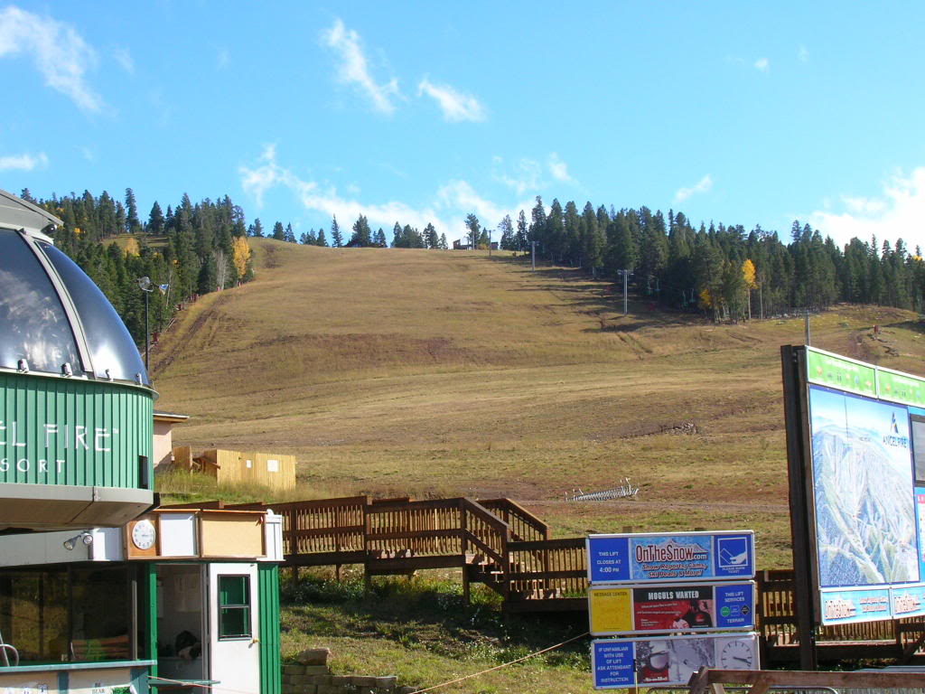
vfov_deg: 25.2
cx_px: 462
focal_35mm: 58
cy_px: 347
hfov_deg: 33.2
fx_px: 1550
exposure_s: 1/220
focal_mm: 9.7
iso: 71
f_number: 5.9
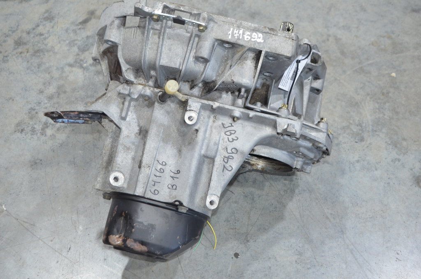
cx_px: 210
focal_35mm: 48
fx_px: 560
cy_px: 140
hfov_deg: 41.2
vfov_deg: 27.9
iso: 1250
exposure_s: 1/60
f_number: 4.8
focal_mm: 32
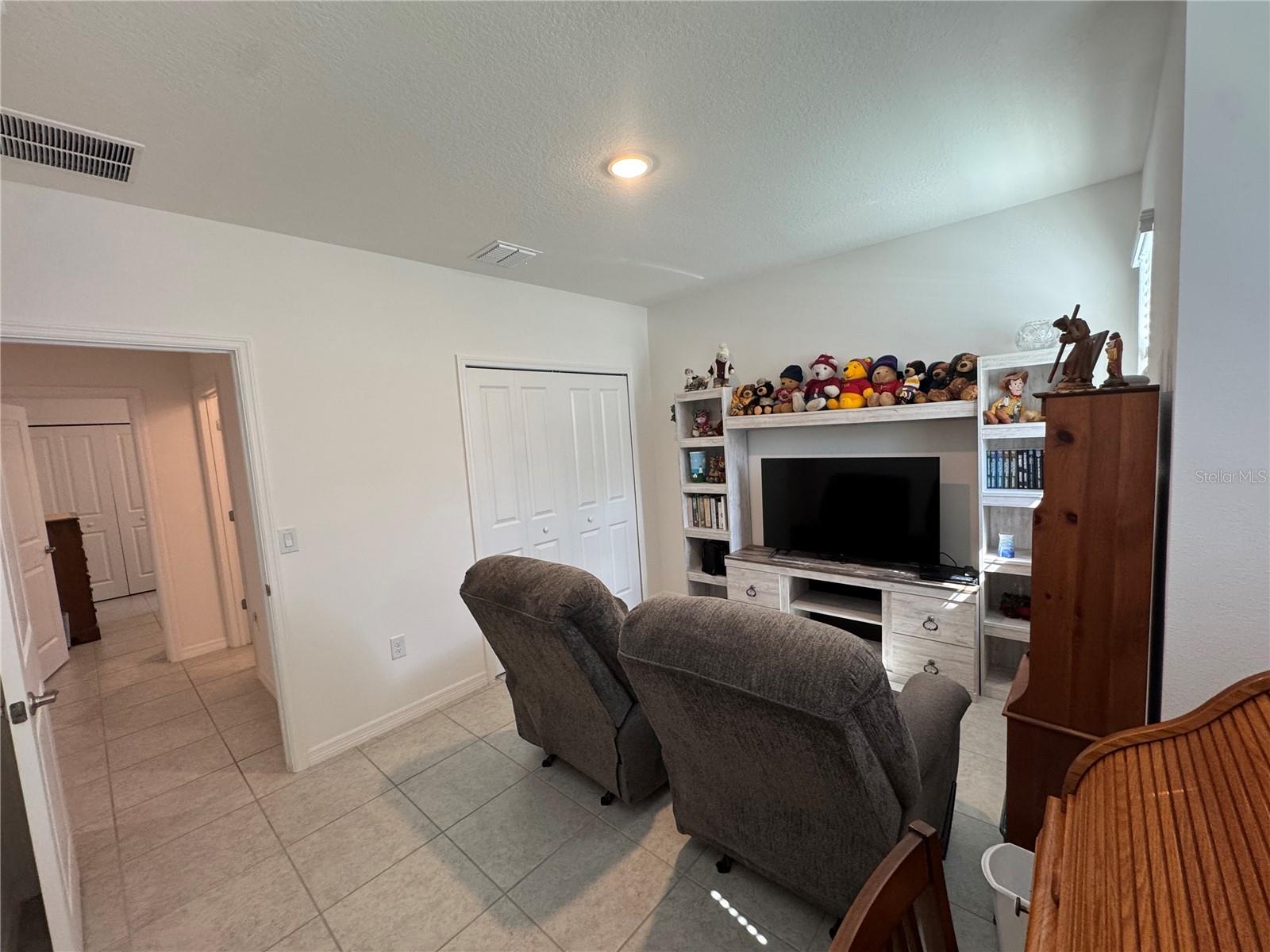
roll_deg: +4.2
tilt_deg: -5.6
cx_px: 635
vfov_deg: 85.7
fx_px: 514
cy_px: 476
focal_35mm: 14
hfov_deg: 102.1
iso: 200
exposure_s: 1/120
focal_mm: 2.22
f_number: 2.2
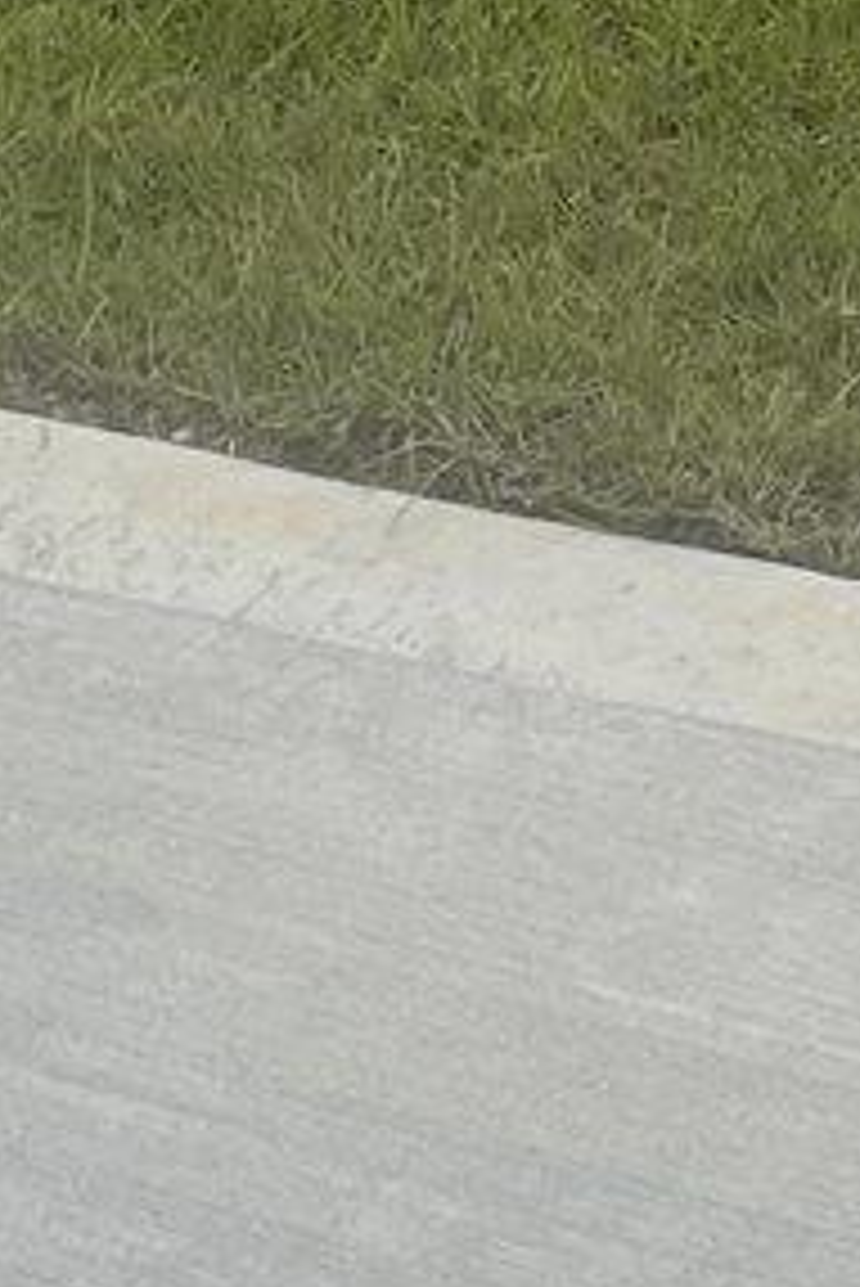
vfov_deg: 12.8
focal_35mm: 145
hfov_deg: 9.3
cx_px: 1148
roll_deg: -1.5
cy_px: -1030
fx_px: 5189
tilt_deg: -16.4
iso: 32
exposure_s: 1/3125
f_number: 1.6
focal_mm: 4.2
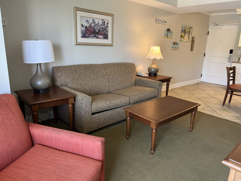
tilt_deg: -15.3
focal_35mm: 26
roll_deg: -1.9
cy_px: 90
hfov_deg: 67.3
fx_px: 181
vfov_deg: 53.1
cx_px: 120
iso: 125
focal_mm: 5.7
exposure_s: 1/120
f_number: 1.5
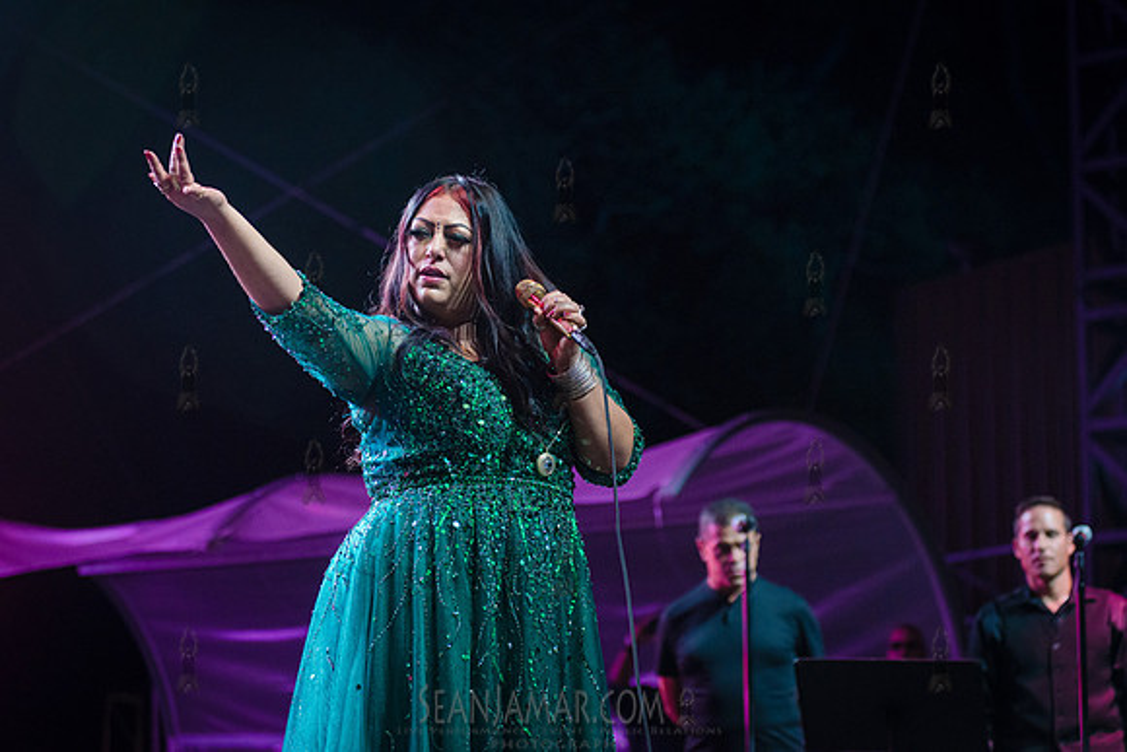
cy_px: 376
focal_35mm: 86
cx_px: 564
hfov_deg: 23.6
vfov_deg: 15.9
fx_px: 2693
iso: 2500
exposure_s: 1/640
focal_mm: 86
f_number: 4
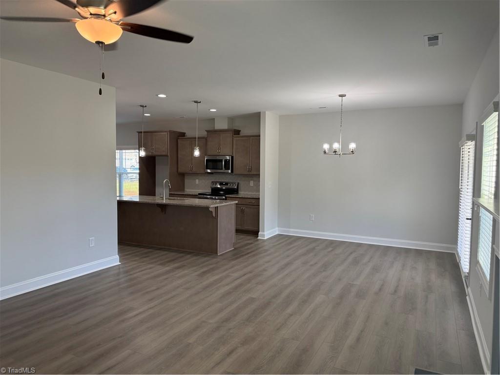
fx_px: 347
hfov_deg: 71.6
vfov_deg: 56.8
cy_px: 188
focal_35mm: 24
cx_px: 250
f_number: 1.78
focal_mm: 6.76
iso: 125
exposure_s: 1/227
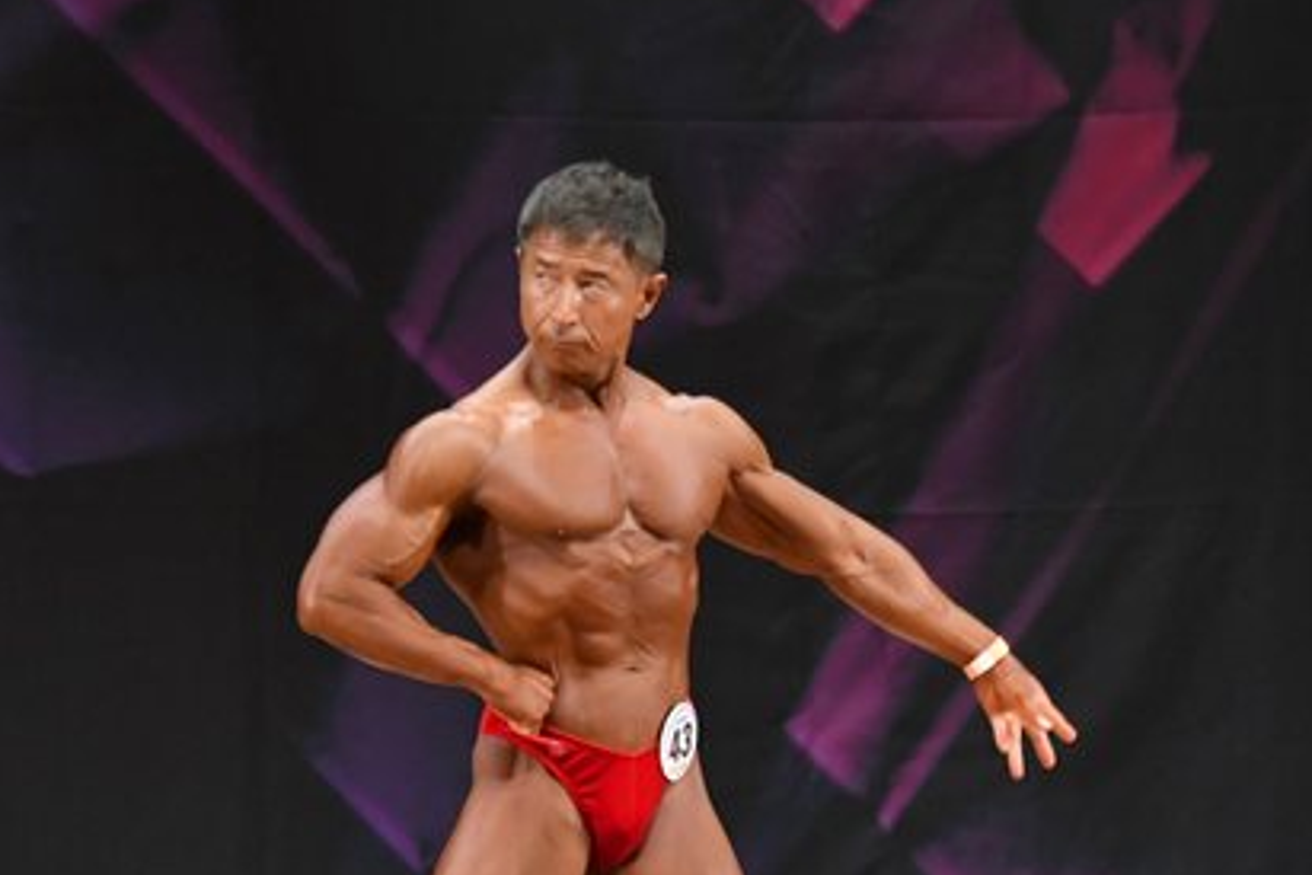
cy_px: 741
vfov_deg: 2.9
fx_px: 17528
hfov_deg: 4.3
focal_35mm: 481
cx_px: 621
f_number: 5.6
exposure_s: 1/400
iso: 3200
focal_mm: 170
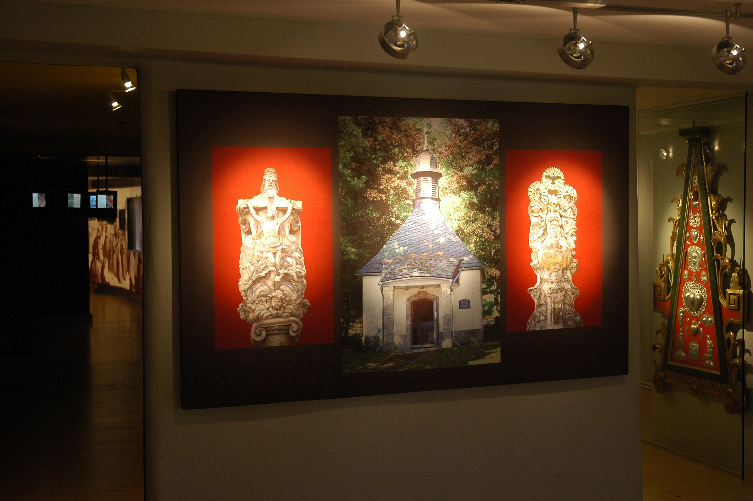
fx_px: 972
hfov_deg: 42.4
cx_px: 376
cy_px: 250
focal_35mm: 46
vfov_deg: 28.9
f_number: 4
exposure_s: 1/50
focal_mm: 31
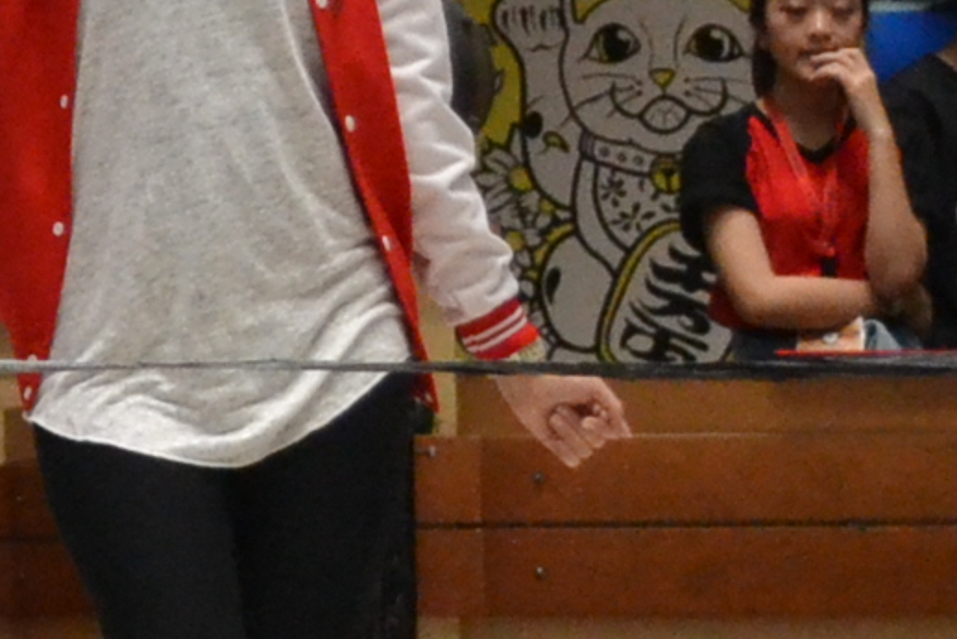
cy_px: -198
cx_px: -970
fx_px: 6915
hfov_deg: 7.6
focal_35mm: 260
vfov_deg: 5.3
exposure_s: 1/500
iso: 2200
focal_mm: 26
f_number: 4.2
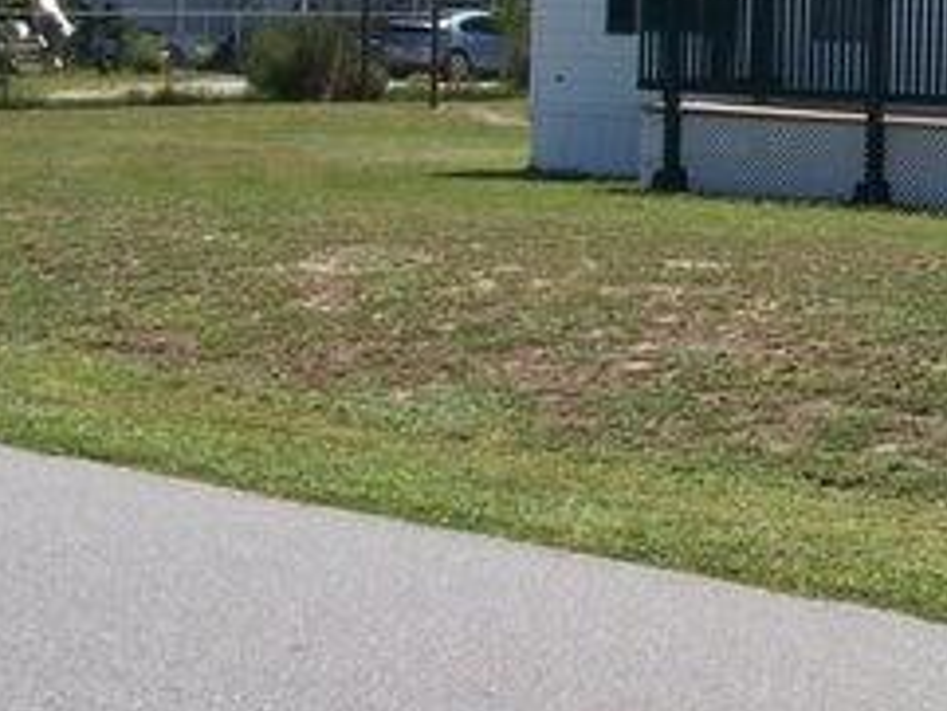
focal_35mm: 101
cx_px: 1143
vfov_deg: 14.5
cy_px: 31
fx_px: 2764
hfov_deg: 18.4
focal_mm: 6.3
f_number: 5.6
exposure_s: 1/350
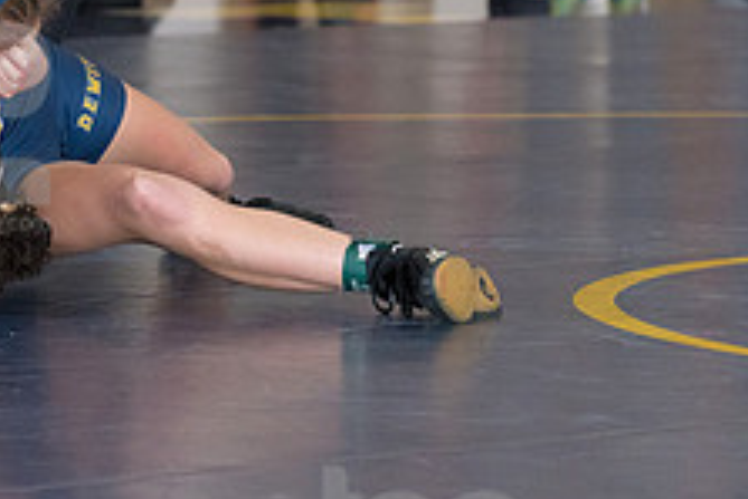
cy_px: 116
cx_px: -50
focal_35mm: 468
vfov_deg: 2.9
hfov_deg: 4.4
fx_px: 9730
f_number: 5.6
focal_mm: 180
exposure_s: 1/250
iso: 1250
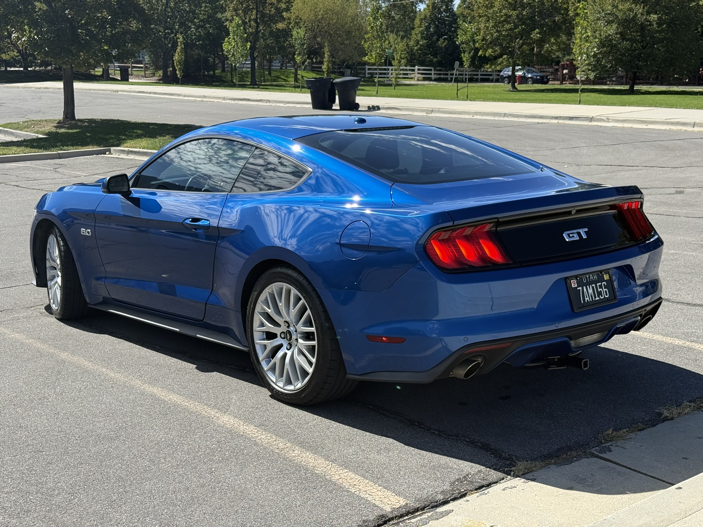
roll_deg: +0.0
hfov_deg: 39.7
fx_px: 975
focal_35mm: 48
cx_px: 352
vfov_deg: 30.3
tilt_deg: -10.8
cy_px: 264
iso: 100
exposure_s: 1/4329
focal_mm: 6.76
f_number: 1.78
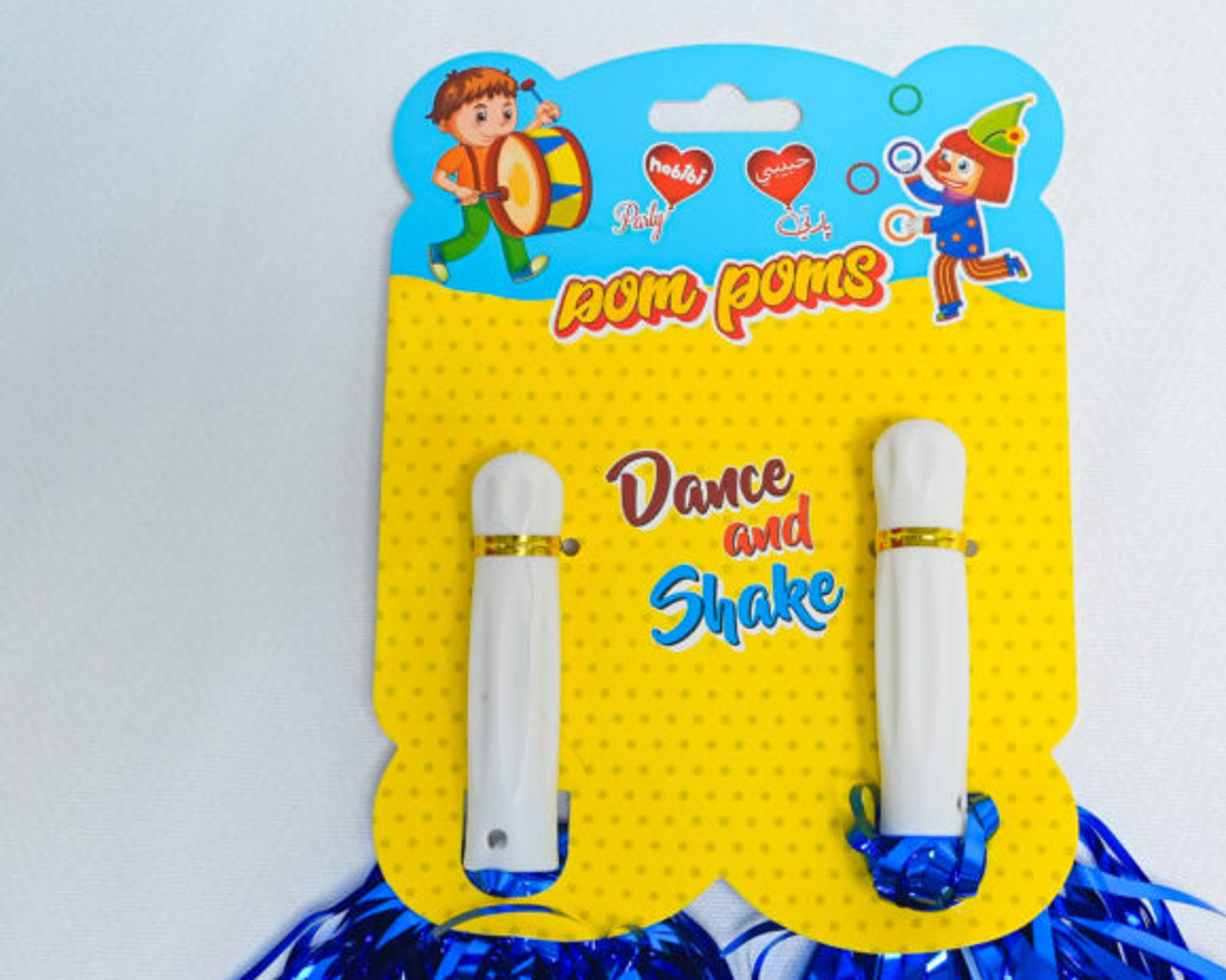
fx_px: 2140
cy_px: 488
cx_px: 707
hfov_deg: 31.9
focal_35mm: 59
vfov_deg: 25.8
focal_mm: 35
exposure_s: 1/160
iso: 2500
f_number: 9
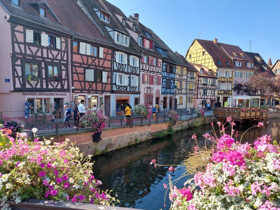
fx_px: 194
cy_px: 105
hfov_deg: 71.6
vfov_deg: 56.8
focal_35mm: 24
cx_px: 140
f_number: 1.8
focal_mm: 5.23
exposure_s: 1/187
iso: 32
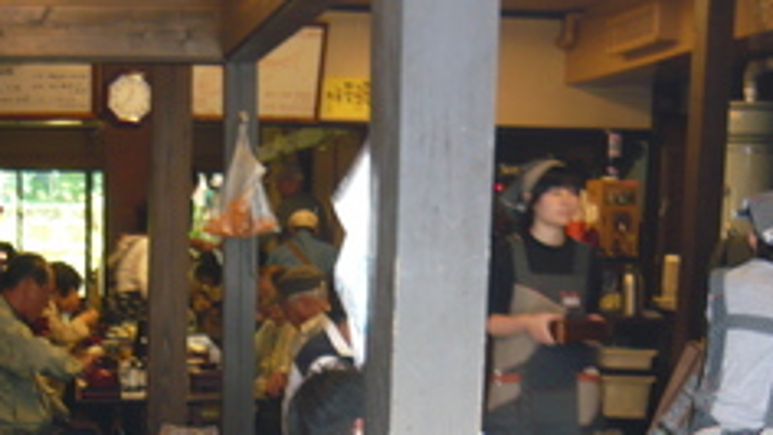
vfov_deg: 18.0
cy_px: 509
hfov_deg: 31.5
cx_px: 102
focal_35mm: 64
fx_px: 1312
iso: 125
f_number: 2.8
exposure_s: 1/30
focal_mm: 5.5
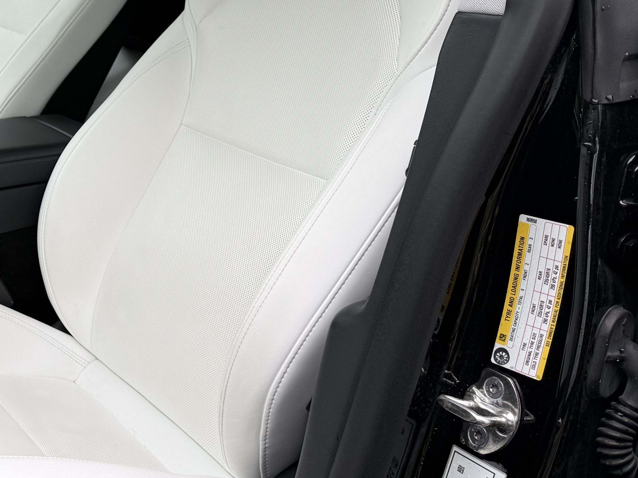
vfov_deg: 26.5
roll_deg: +1.9
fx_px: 1014
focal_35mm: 55
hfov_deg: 31.3
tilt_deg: -16.4
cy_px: 205
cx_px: -51
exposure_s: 1/430
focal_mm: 6.76
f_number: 1.78
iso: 80
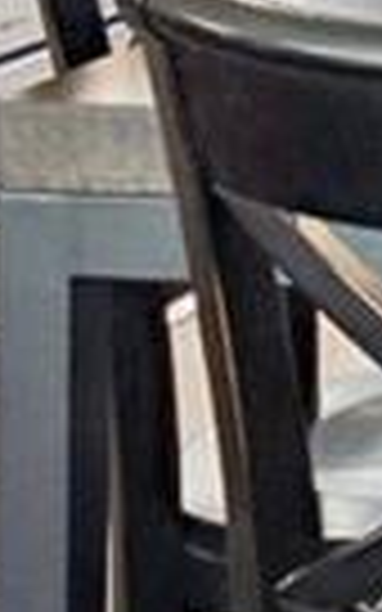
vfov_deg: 9.6
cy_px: -747
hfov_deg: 6.0
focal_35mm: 198
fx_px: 3298
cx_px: 1263
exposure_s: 1/30
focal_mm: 16.5
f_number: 8
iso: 400
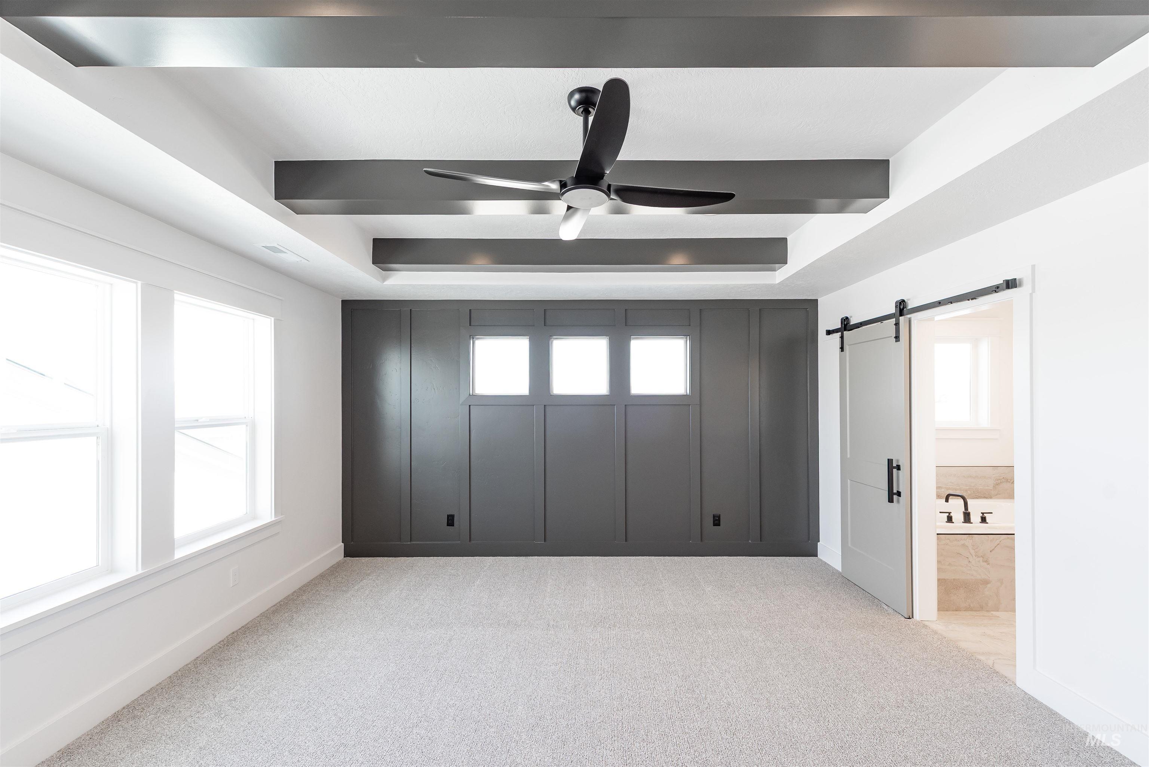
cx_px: 574
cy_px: 384
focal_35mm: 15
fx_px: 479
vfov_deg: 77.4
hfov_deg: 100.4
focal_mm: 15
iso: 400
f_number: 5
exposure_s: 1/60
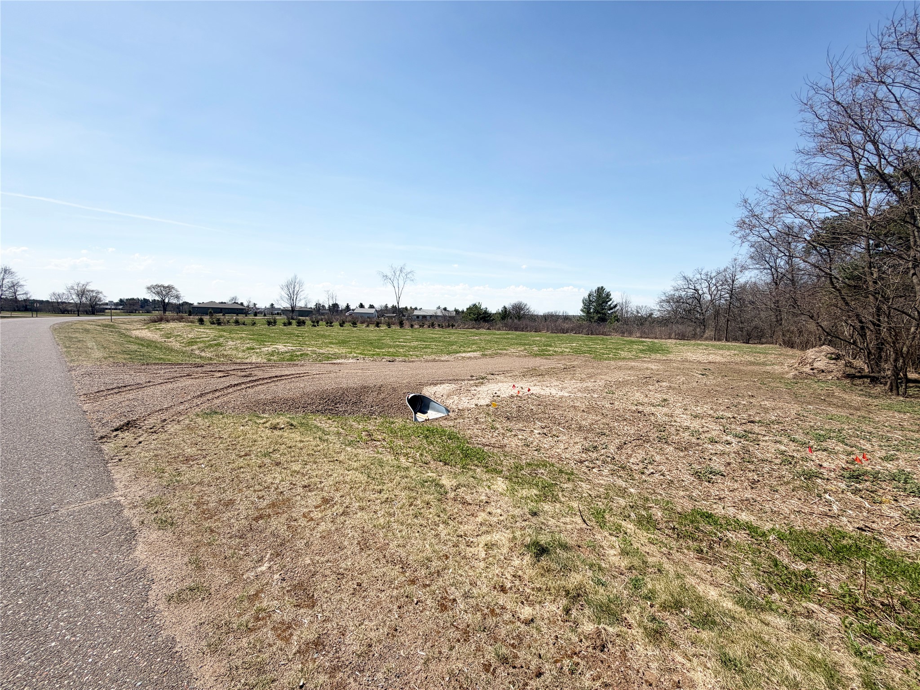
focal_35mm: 14
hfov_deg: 102.1
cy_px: 345
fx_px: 372
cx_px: 460
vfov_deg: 85.7
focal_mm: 2.22
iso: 20
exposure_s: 1/1145
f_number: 2.2
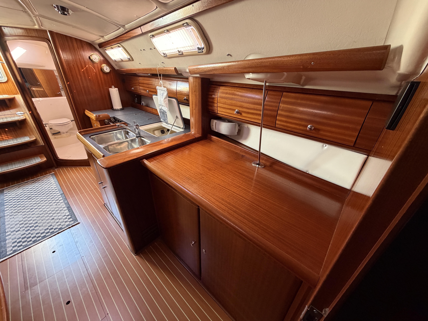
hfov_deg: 102.1
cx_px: 214
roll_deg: -2.9
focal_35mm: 14
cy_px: 160
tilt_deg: -29.4
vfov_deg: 85.7
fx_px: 173
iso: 400
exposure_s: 1/60
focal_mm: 2.22
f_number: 2.2
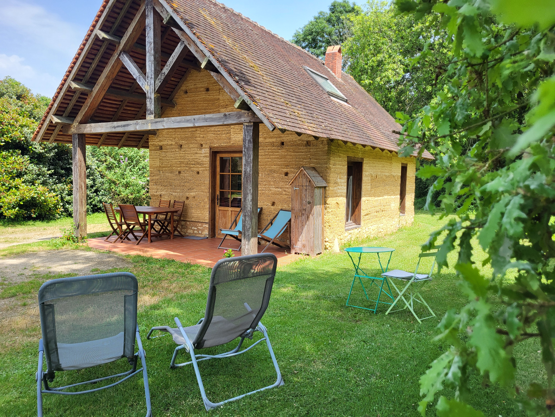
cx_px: 278
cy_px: 208
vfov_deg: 53.1
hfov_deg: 67.3
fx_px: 417
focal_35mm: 26
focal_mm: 5.4
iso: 40
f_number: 1.8
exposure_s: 1/832
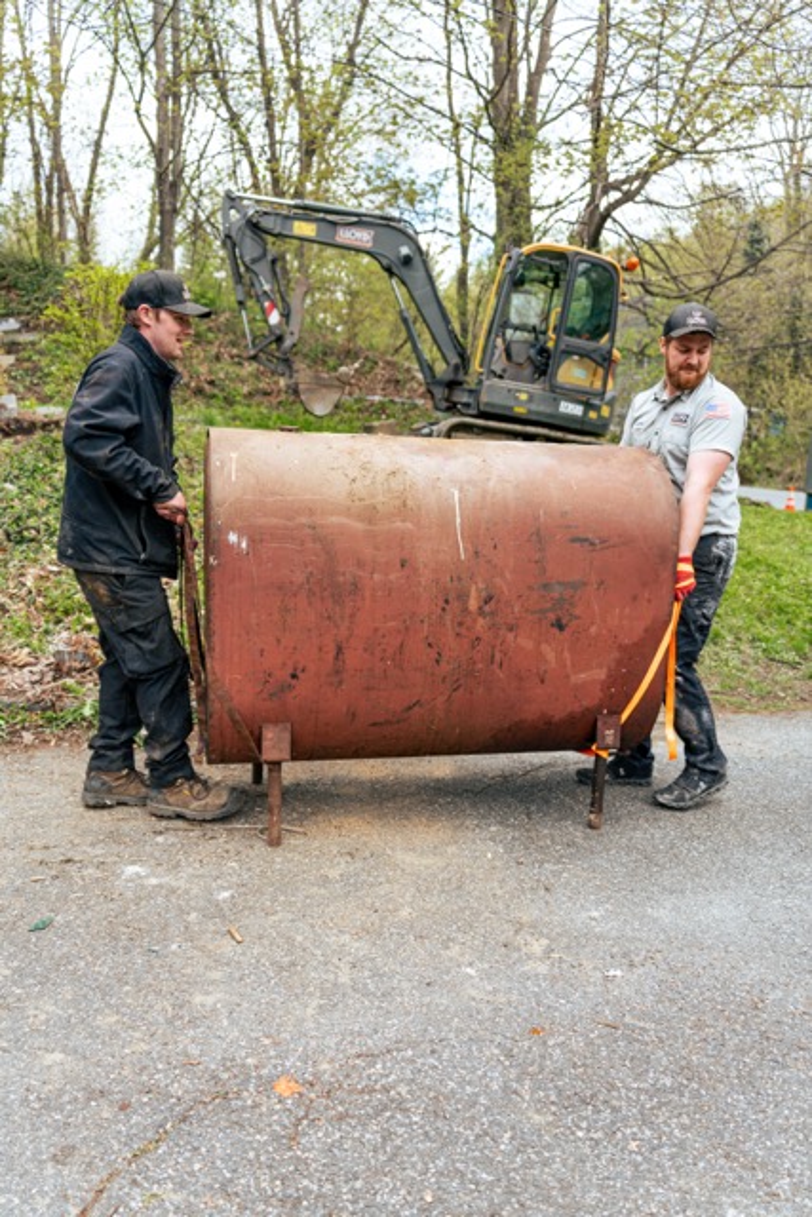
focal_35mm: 28
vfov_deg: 65.5
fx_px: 947
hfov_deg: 46.4
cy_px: 608
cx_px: 406
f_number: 2.8
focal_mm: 28
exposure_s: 1/320
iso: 100
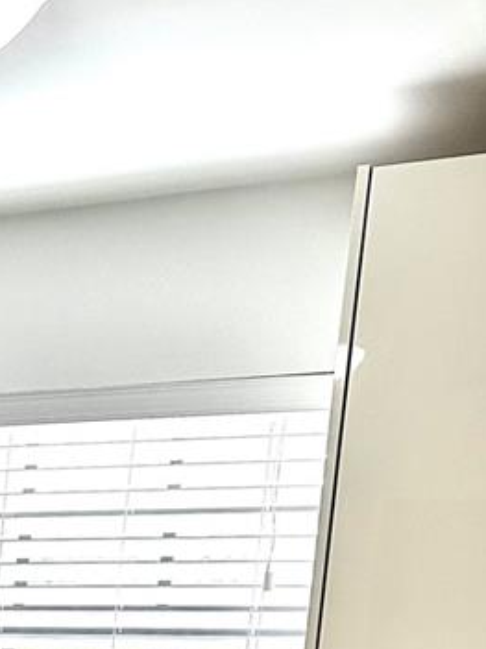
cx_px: -298
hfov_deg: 16.1
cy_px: 987
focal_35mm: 82
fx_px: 1536
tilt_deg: -12.4
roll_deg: -2.8
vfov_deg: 20.3
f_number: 1.78
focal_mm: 6.86
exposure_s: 1/120
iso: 200
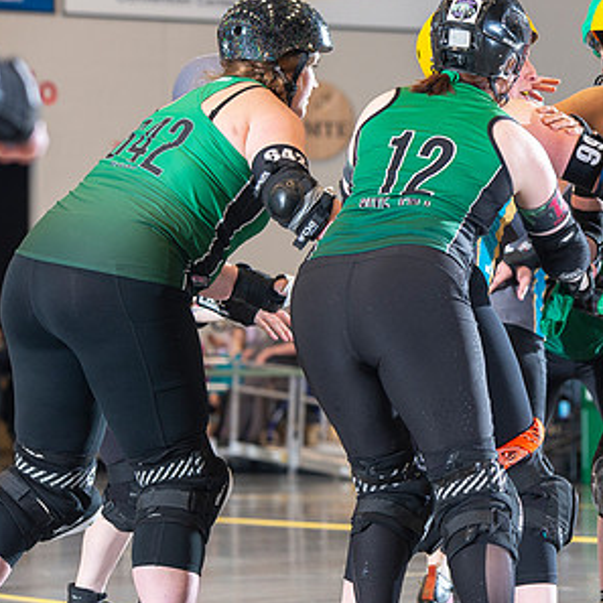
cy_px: 304
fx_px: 3666
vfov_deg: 9.4
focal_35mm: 186
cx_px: 575
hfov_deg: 9.4
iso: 640
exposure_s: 1/160
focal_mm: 112
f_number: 5.6
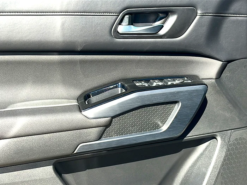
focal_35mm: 51
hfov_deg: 37.5
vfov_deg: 28.6
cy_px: 92
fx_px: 364
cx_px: 124
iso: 64
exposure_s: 1/751
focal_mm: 6.86
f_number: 1.78
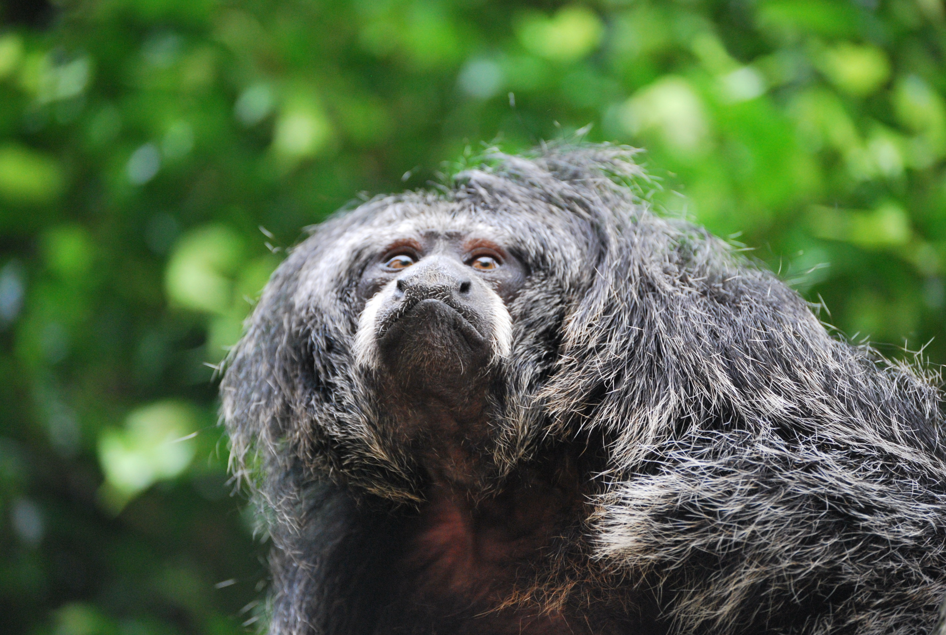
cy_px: 318
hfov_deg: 13.7
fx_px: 3950
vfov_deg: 9.2
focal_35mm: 150
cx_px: 473
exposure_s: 1/160
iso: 800
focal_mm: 100
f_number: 4.8
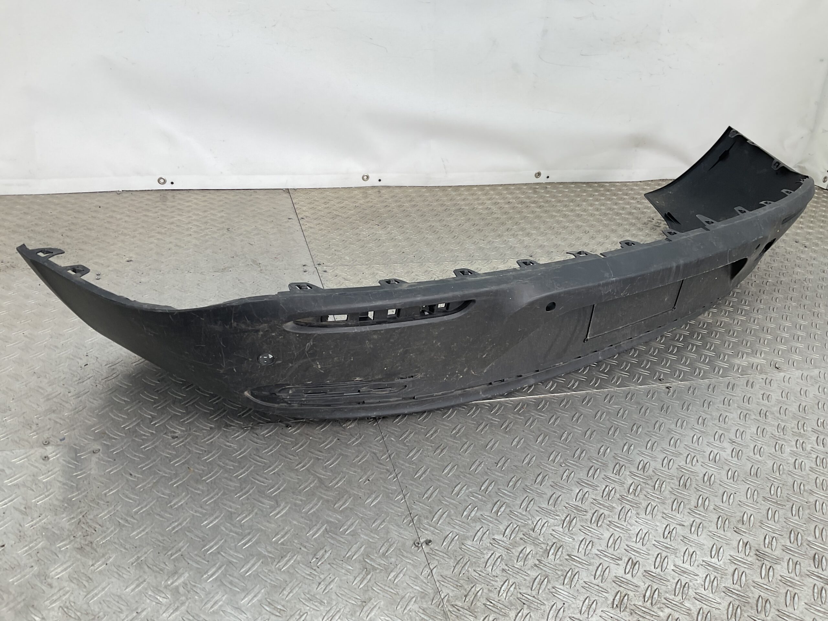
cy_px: 310
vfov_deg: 48.2
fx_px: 694
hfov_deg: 61.7
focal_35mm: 29
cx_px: 414
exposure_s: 1/120
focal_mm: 3
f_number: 1.8
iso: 16
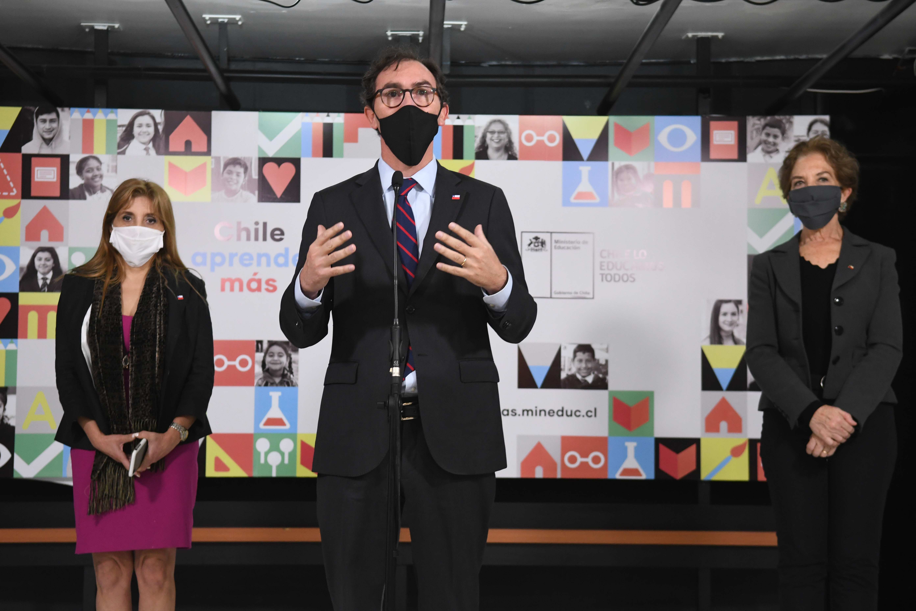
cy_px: 306
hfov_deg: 30.1
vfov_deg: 20.3
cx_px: 458
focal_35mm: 67
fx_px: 1705
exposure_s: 1/80
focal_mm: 45
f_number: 4
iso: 1600
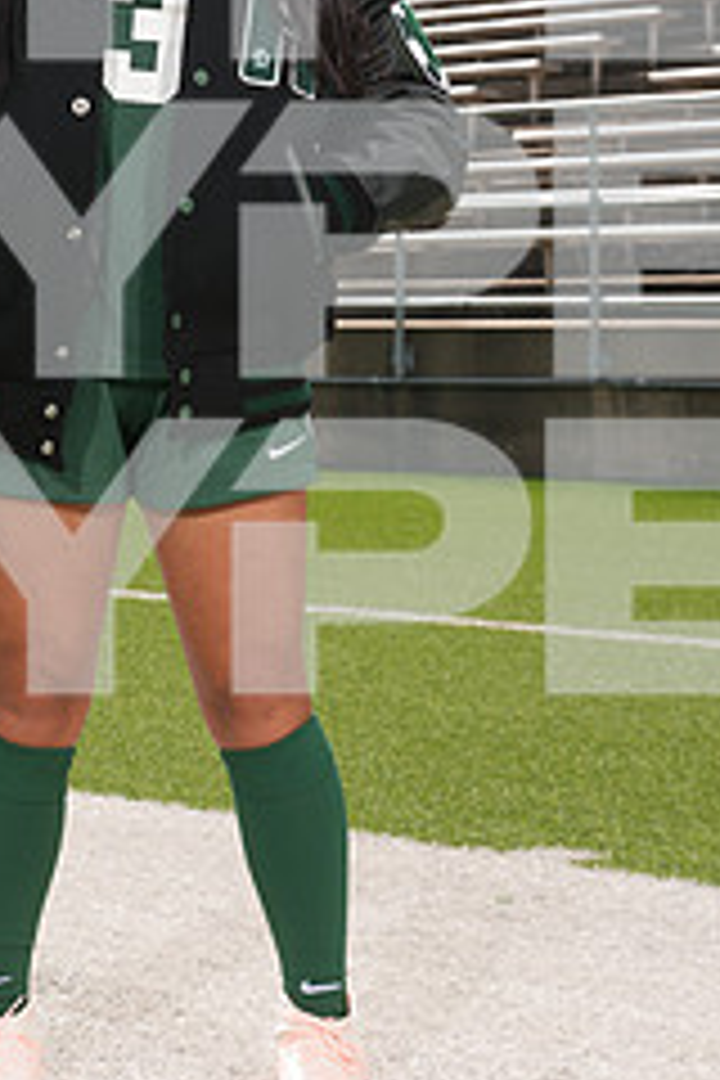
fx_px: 3210
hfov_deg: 12.8
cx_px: 189
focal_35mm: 107
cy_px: 243
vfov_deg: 18.9
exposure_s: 1/200
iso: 125
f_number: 9
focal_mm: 57
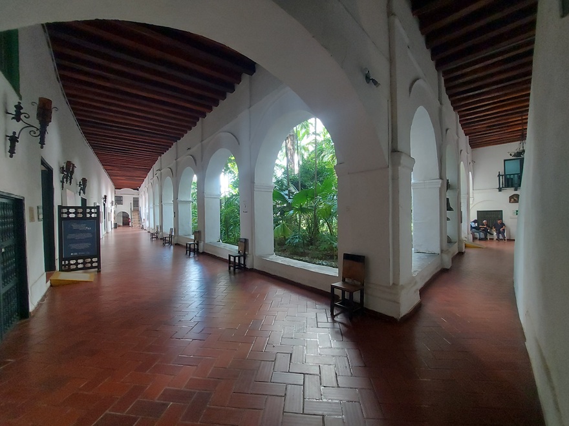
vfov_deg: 89.9
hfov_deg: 106.2
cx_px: 284
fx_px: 214
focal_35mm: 13
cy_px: 213
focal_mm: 1.74
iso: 200
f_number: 2.2
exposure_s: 1/60
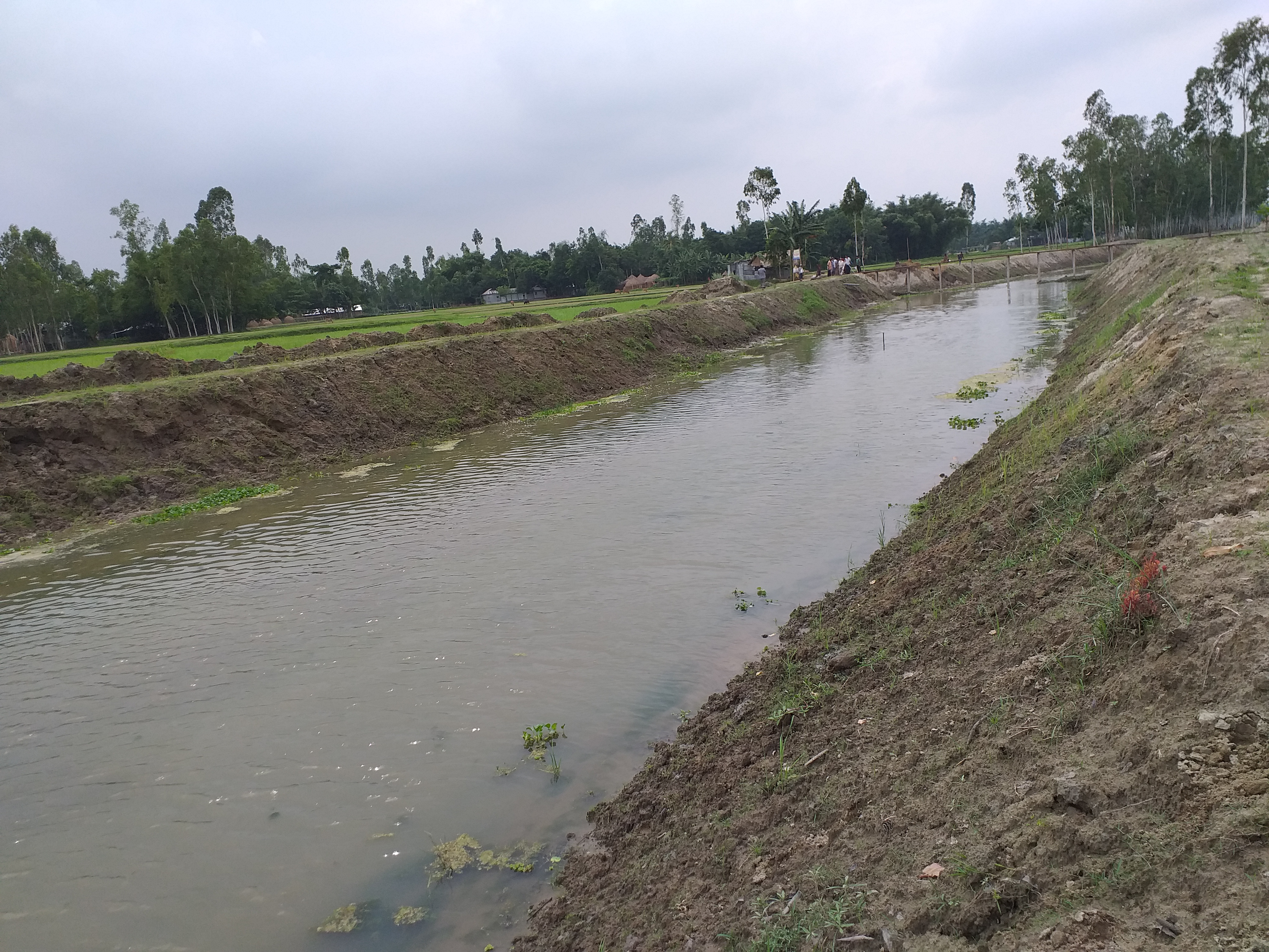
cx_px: 634
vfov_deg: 53.1
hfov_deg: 67.3
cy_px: 476
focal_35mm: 26
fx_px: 953
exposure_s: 1/883
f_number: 1.9
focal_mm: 3.6
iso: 40
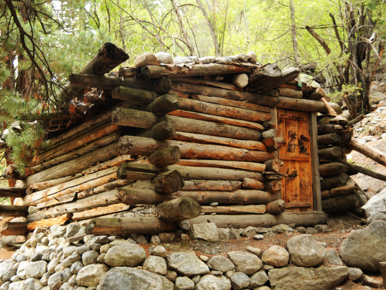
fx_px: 530
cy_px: 144
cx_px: 176
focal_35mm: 48
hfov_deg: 40.0
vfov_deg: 30.5
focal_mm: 29
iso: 200
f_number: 4
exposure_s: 1/60
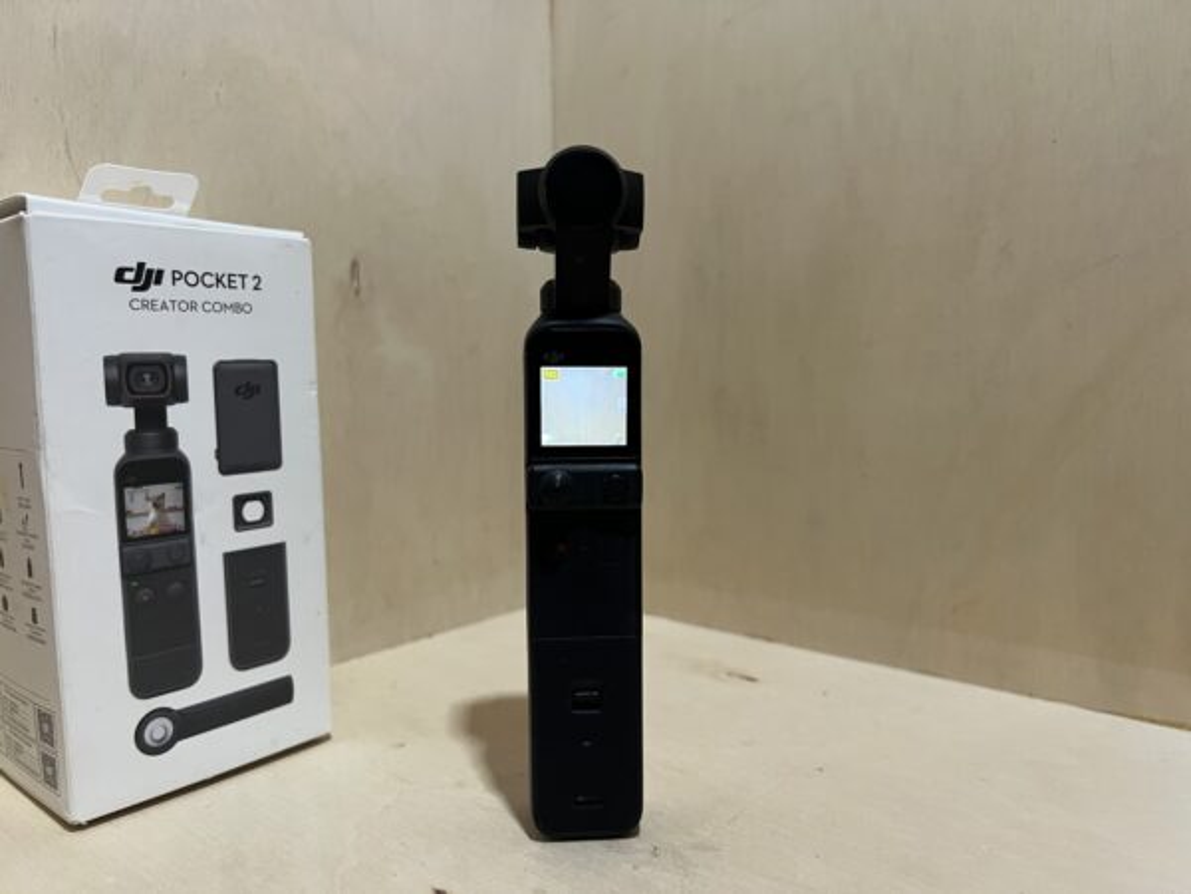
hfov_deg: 67.3
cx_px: 596
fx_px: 895
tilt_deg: -5.5
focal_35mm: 26
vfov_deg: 53.1
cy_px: 447
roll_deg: +0.6
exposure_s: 1/60
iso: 160
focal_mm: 5.7
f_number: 1.5
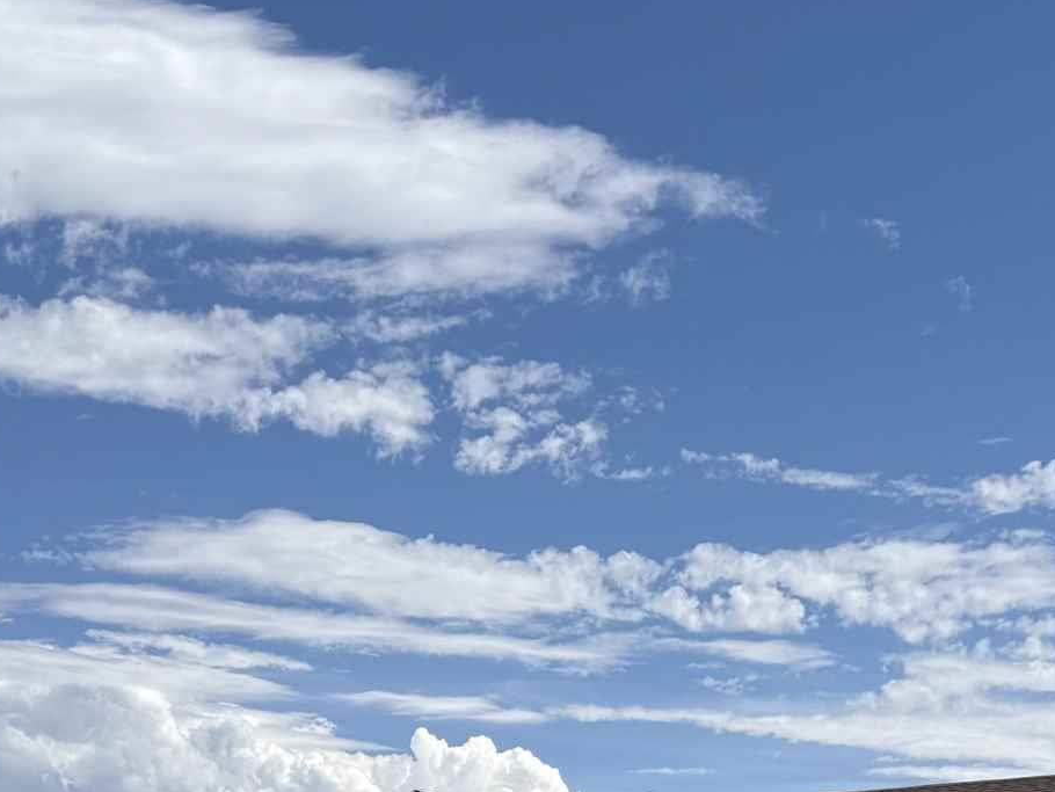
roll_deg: -2.3
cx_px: 392
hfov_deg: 24.0
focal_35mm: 81
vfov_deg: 16.8
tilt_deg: -0.8
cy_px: 1128
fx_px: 2469
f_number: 1.78
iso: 80
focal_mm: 6.76
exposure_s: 1/7353
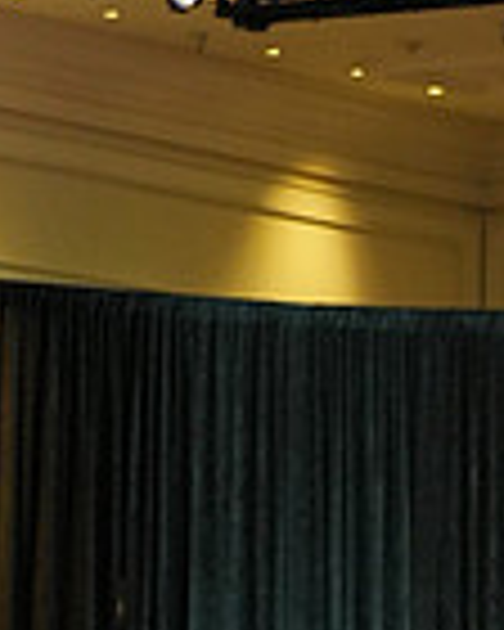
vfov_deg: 5.3
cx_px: 610
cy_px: 1179
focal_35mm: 358
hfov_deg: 4.3
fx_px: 6675
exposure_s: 1/400
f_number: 4.5
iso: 2500
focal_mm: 92
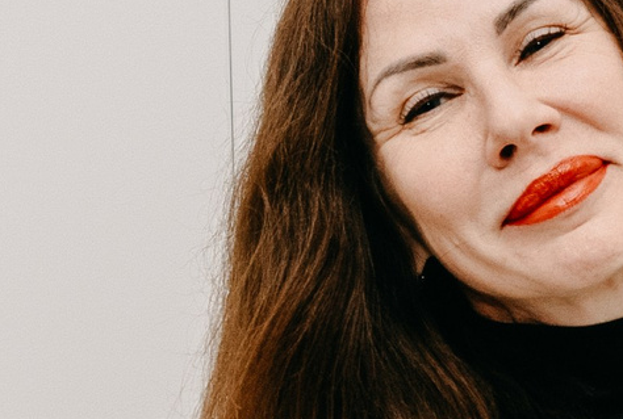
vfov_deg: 6.2
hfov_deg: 9.2
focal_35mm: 223
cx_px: 447
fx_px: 3870
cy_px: 411
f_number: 4.5
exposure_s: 1/160
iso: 320
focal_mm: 32
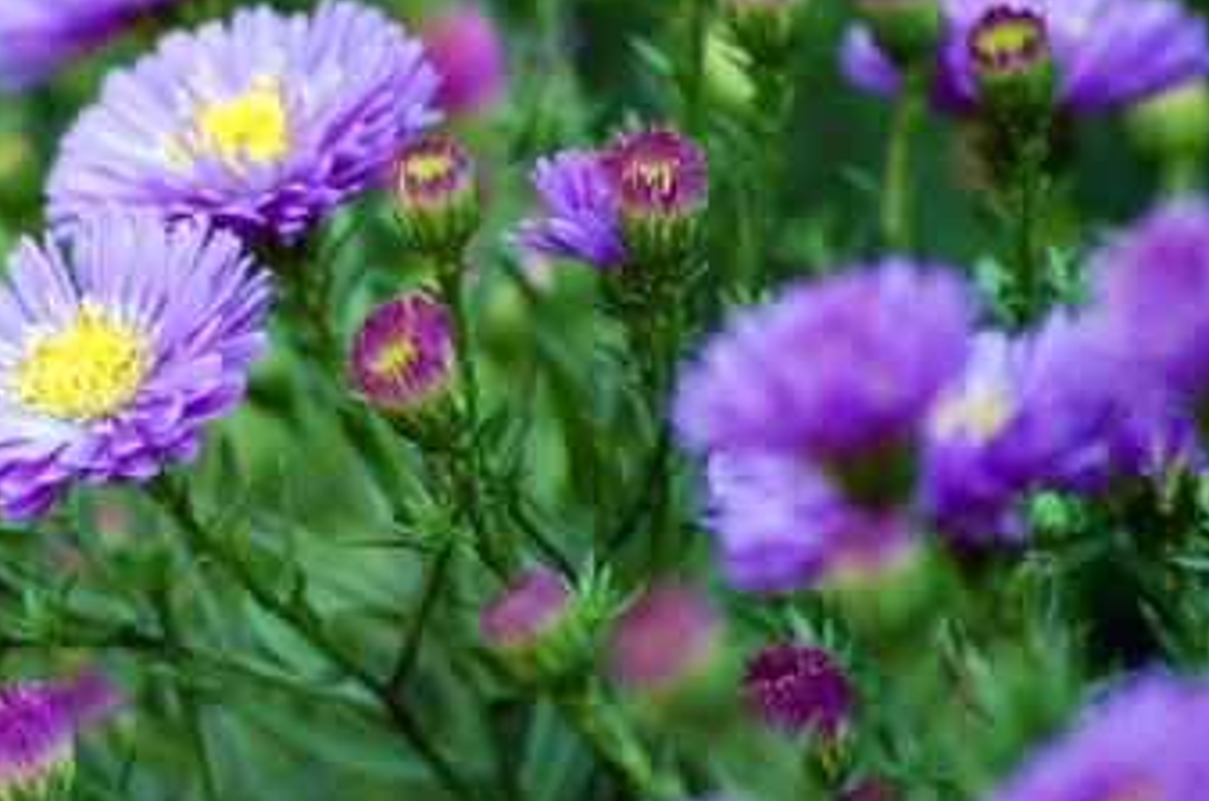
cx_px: 179
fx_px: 17393
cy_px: 272
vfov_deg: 2.6
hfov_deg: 4.0
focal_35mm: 519
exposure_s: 1/125
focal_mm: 195
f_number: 5
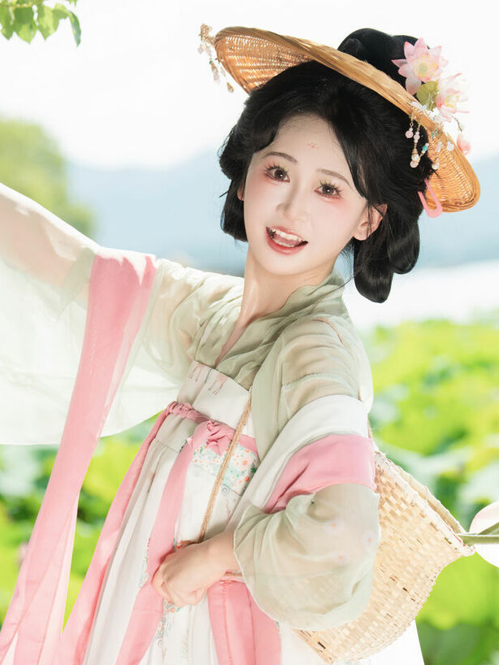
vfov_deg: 12.3
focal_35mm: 161
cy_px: 449
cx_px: 270
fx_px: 3093
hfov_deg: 9.2
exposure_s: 1/400
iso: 100
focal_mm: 87
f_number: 3.5
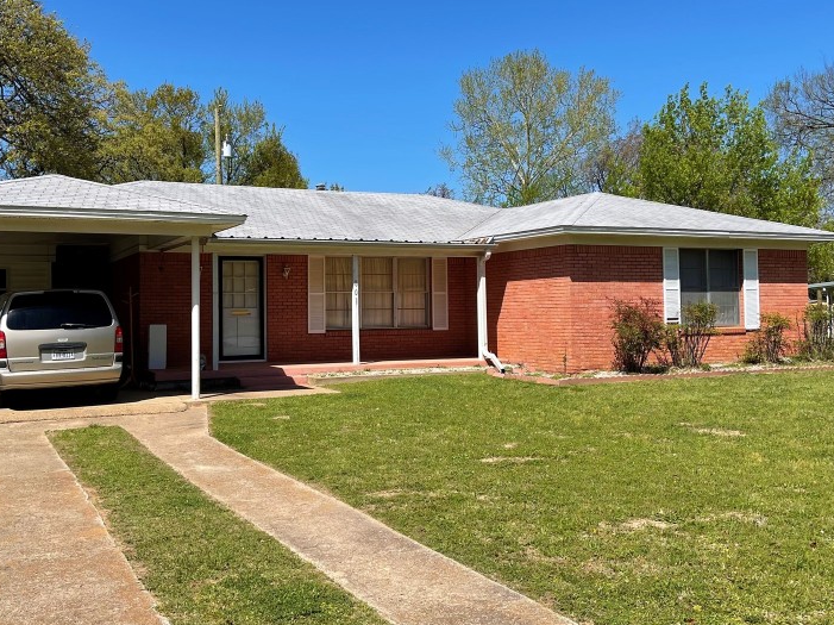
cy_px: 265
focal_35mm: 38
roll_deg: +1.1
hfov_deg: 49.0
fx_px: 915
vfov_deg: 37.6
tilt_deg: +2.2
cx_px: 387
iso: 32
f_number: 1.6
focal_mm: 5.1
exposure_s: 1/3663
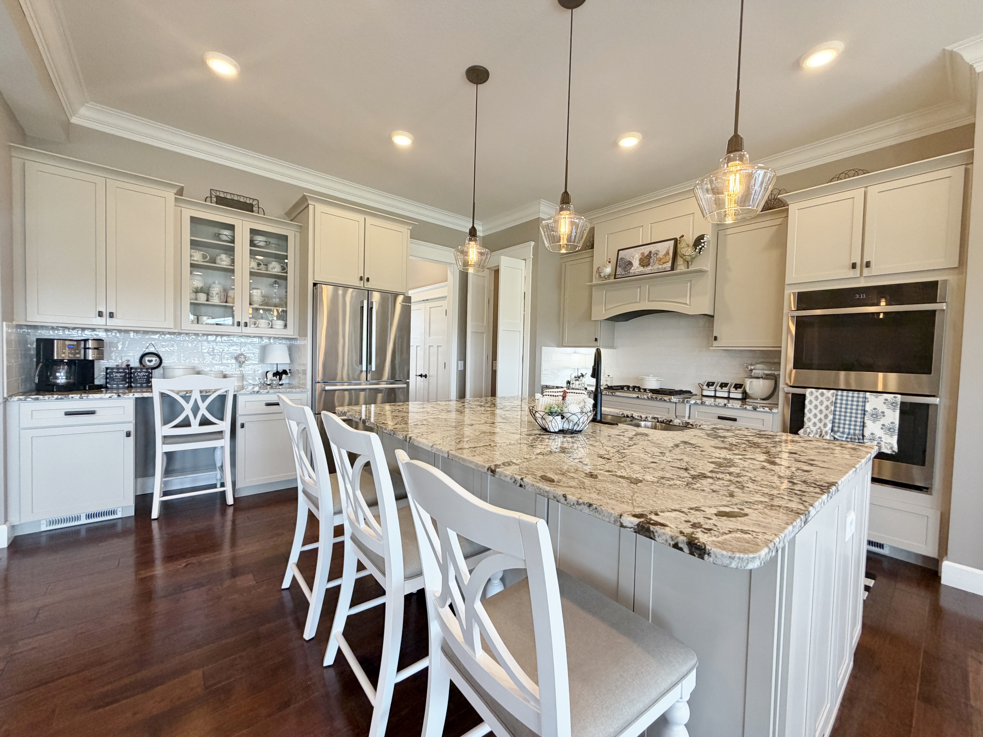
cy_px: 368
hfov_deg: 102.1
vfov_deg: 85.7
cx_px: 492
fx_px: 398
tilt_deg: -1.2
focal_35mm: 14
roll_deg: -1.3
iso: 200
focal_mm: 2.22
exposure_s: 1/120
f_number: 2.2
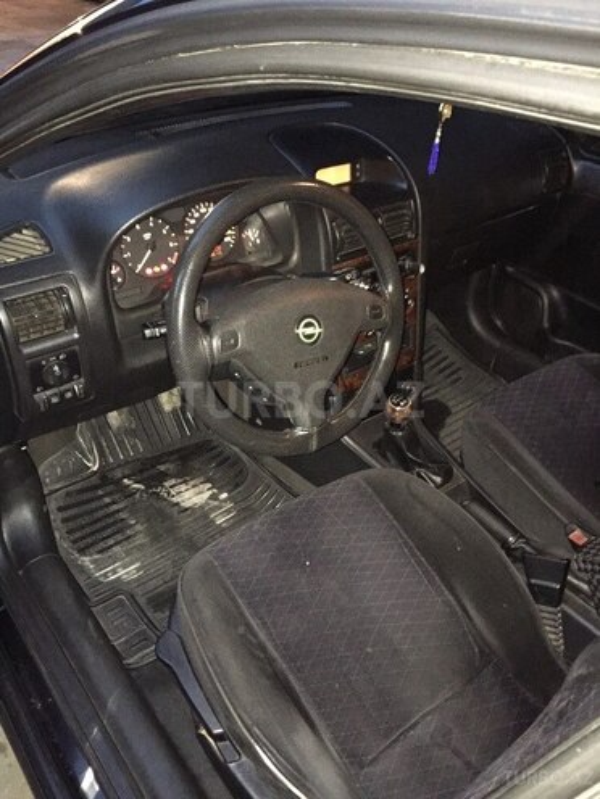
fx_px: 670
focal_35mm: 29
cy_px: 400
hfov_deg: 48.2
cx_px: 300
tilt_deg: -37.4
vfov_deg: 61.7
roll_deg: -5.0
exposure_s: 1/17
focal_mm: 4.15
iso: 1000
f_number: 2.2
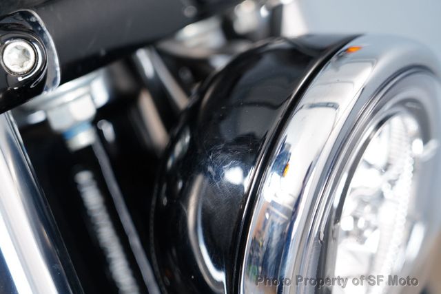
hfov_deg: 19.5
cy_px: 147
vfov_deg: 13.0
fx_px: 1286
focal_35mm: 105
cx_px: 220
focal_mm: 105
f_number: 4
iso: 1600
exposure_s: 1/100
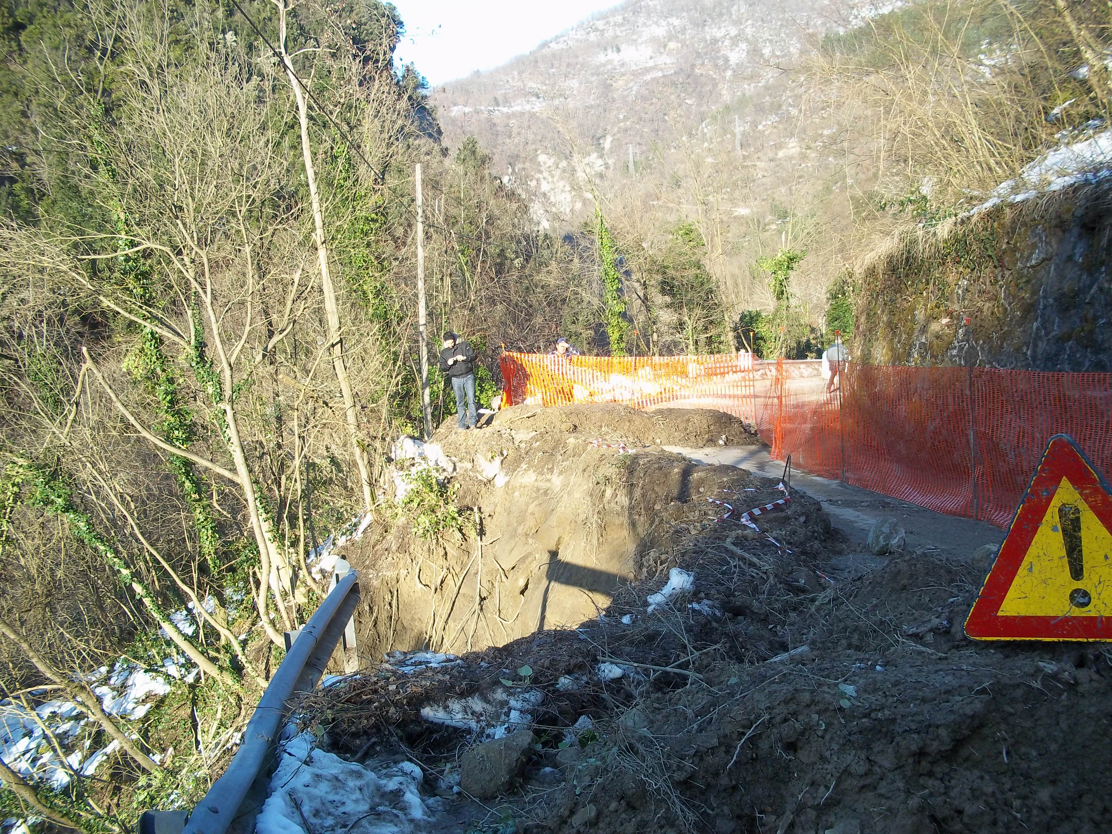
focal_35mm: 36
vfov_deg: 39.7
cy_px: 417
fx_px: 1156
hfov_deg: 51.4
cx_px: 556
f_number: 3.1
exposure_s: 1/200
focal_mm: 6.5
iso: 80
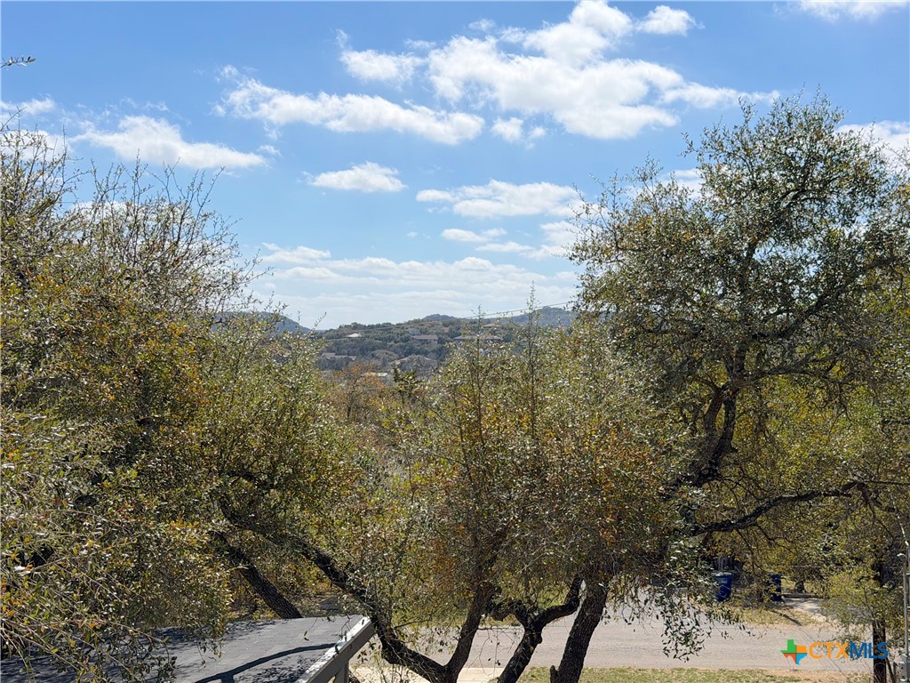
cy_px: 342
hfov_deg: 39.7
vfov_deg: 30.3
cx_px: 455
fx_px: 1262
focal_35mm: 48
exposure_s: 1/11364
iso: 64
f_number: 1.78
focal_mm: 6.76
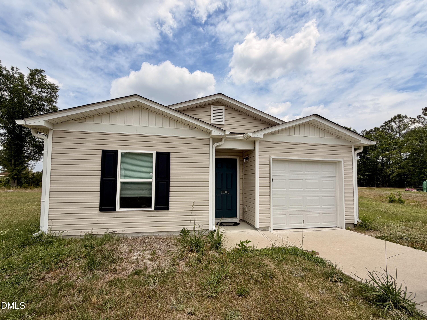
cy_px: 160
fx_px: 173
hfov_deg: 102.1
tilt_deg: +6.4
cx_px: 214
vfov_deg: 85.7
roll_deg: -0.5
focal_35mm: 14
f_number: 2.2
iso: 20
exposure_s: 1/1656
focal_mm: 2.22
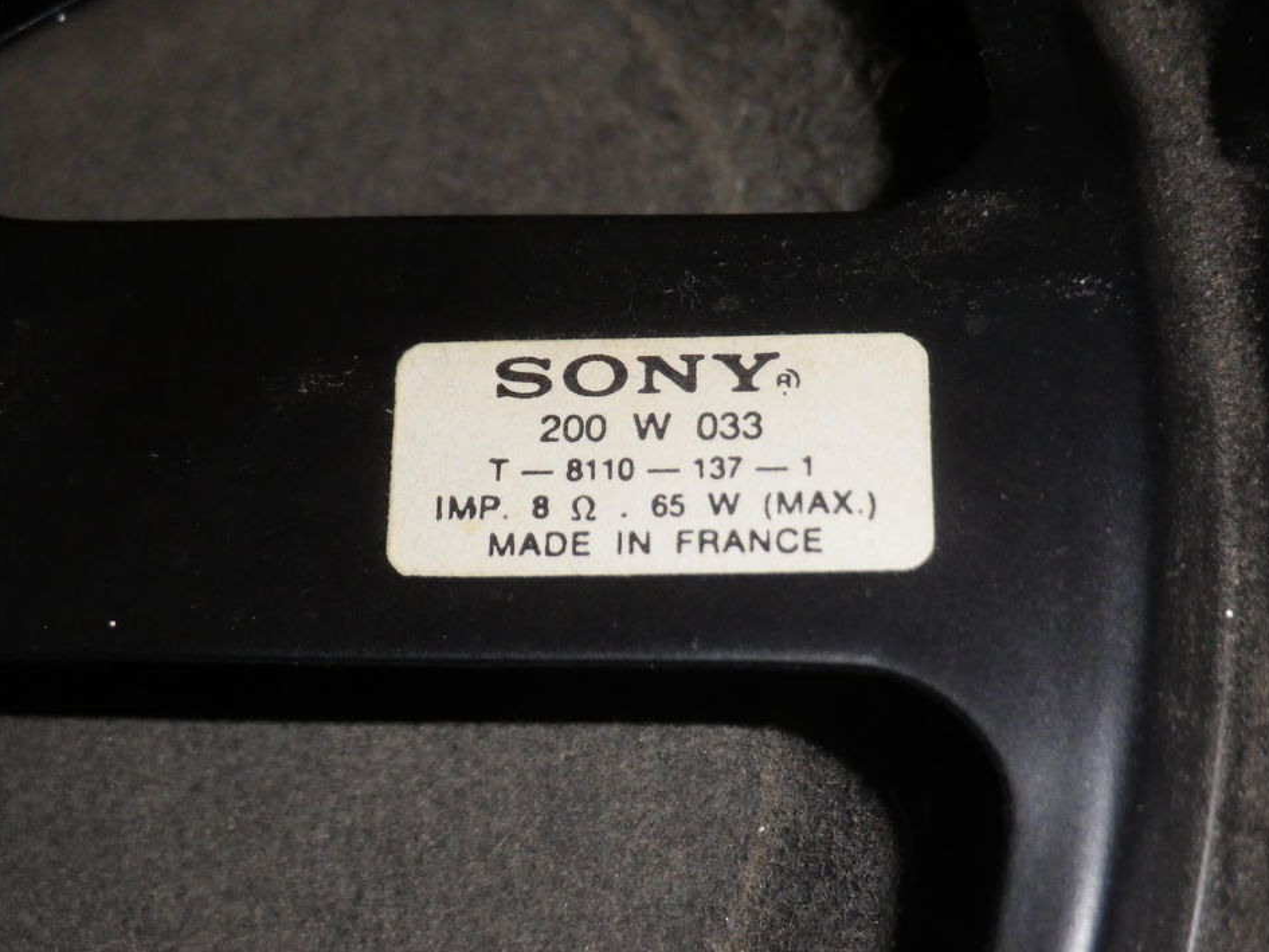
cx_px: 669
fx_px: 2676
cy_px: 489
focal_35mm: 73
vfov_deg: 20.2
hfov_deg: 26.7
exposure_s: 1/60
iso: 400
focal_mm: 12.3
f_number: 9.3
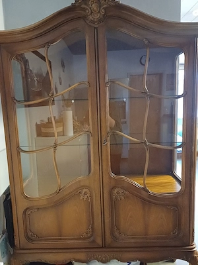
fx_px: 191
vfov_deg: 69.4
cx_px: 99
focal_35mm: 25
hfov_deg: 54.9
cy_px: 132
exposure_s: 1/17
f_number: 1.8
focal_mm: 4.65
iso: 1600
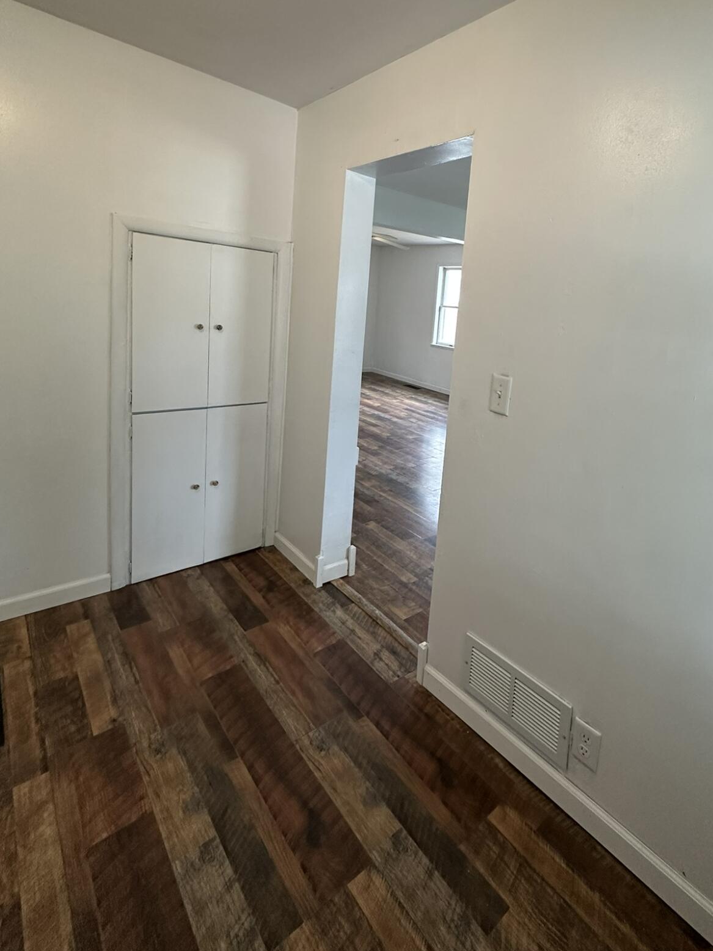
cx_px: 439
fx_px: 494
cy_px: 366
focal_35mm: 18
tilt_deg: -7.1
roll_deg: -4.9
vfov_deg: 86.3
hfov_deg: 70.6
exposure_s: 1/120
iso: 250
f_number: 2.2
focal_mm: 2.22
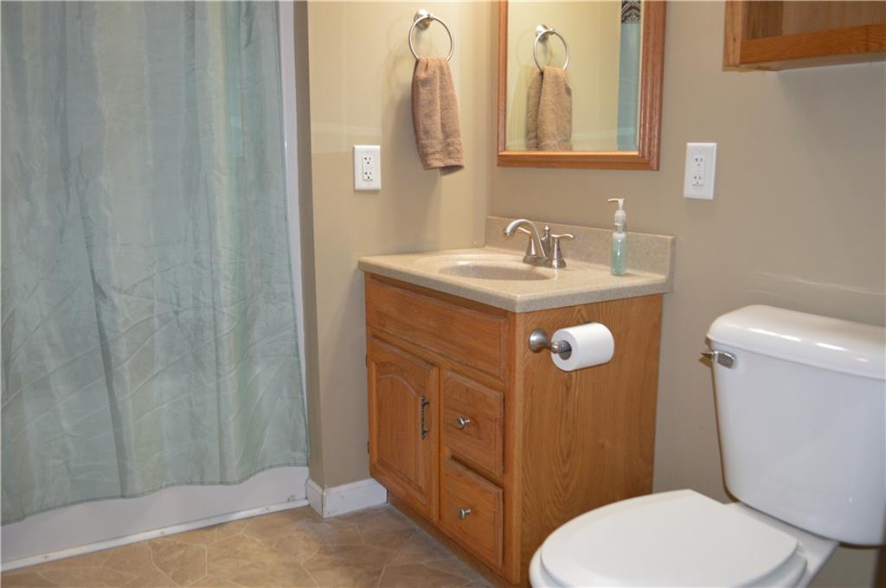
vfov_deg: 43.5
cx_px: 443
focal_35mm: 30
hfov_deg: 62.0
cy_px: 294
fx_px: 737
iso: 640
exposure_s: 1/60
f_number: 3.8
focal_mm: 20
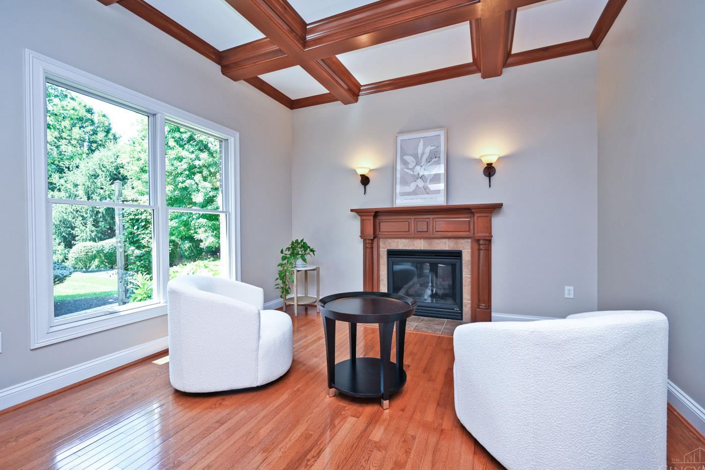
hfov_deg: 100.4
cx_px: 358
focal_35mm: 15
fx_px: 294
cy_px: 236
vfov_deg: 77.3
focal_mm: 14
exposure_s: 1/80
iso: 200
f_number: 4.5
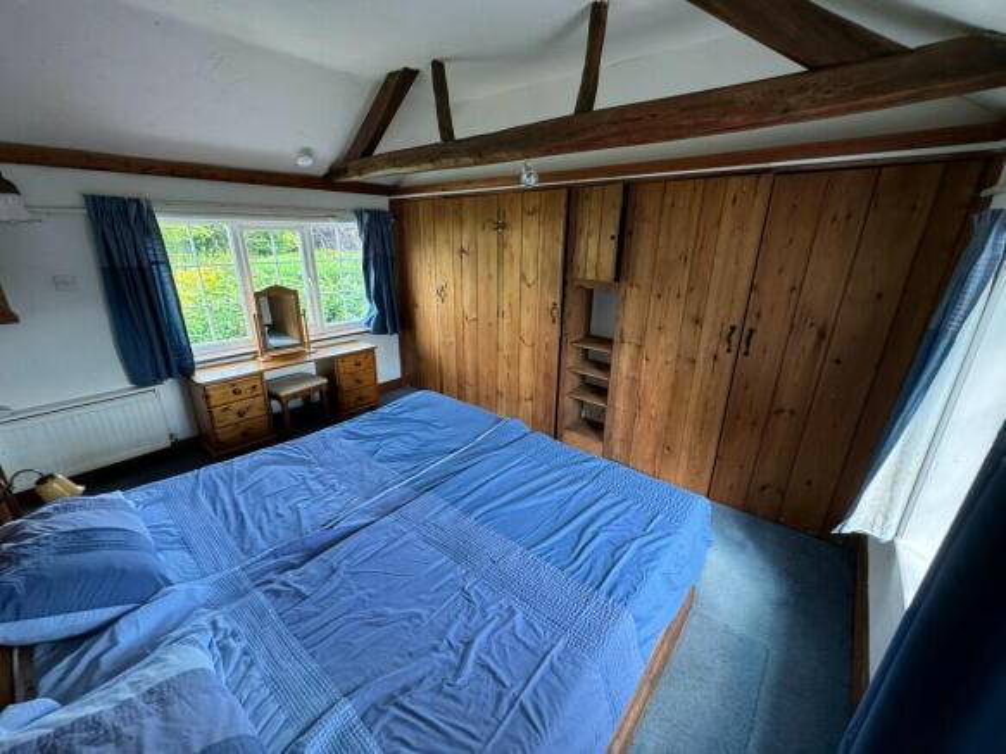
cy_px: 377
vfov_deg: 85.7
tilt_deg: -19.7
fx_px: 407
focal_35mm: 14
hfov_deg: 102.1
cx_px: 503
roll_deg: -0.9
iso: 250
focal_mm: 2.22
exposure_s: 1/99
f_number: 2.2
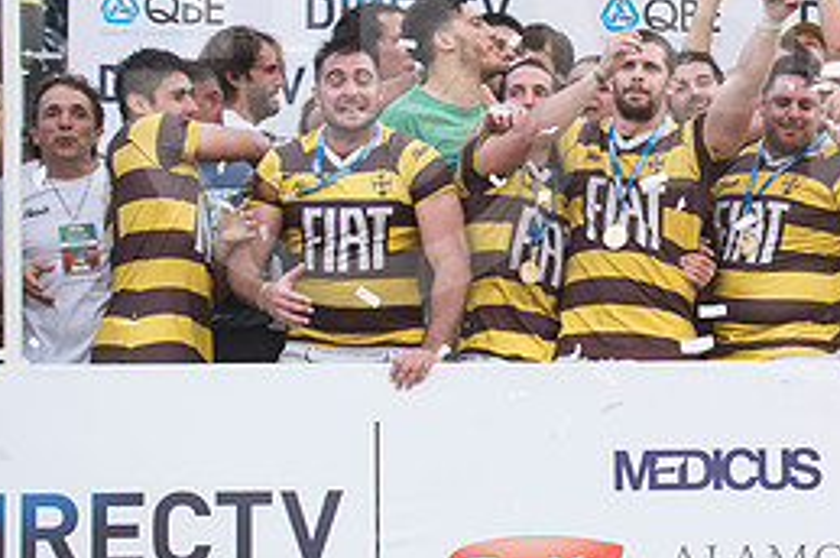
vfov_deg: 7.8
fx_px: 4078
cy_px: 76
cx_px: 915
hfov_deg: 11.6
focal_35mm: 175
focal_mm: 78
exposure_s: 1/640
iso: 1100
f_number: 4
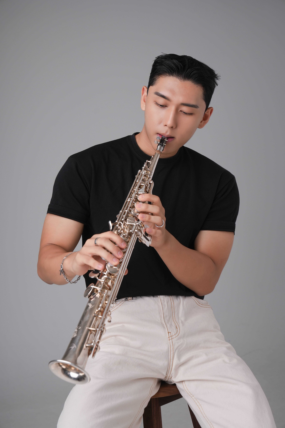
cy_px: 214
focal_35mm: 61
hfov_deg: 22.3
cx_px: 142
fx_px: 724
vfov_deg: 32.9
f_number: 6.3
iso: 200
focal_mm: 61
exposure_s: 1/125
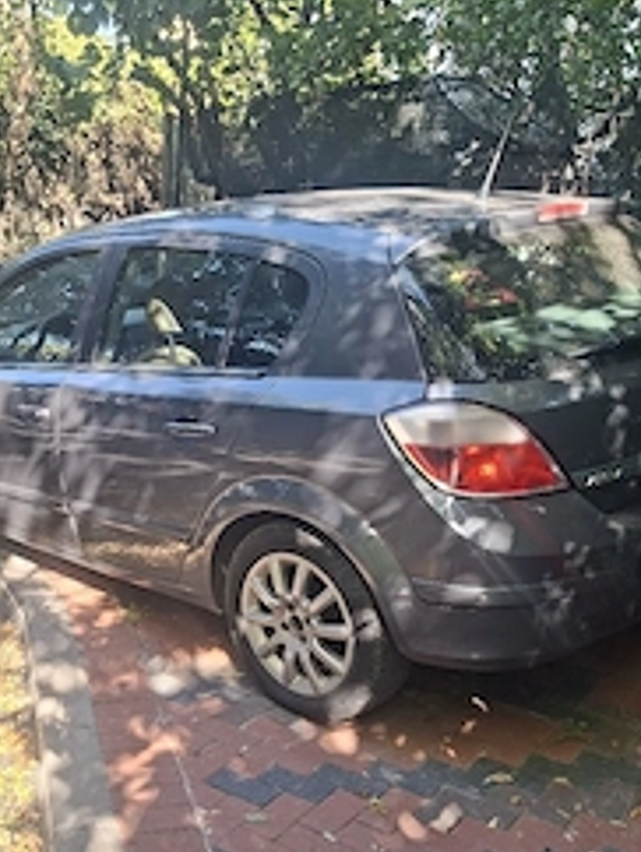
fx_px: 937
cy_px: 591
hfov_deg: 37.1
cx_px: 183
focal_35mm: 38
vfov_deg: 47.8
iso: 50
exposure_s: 1/192
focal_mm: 5.54
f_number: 1.8
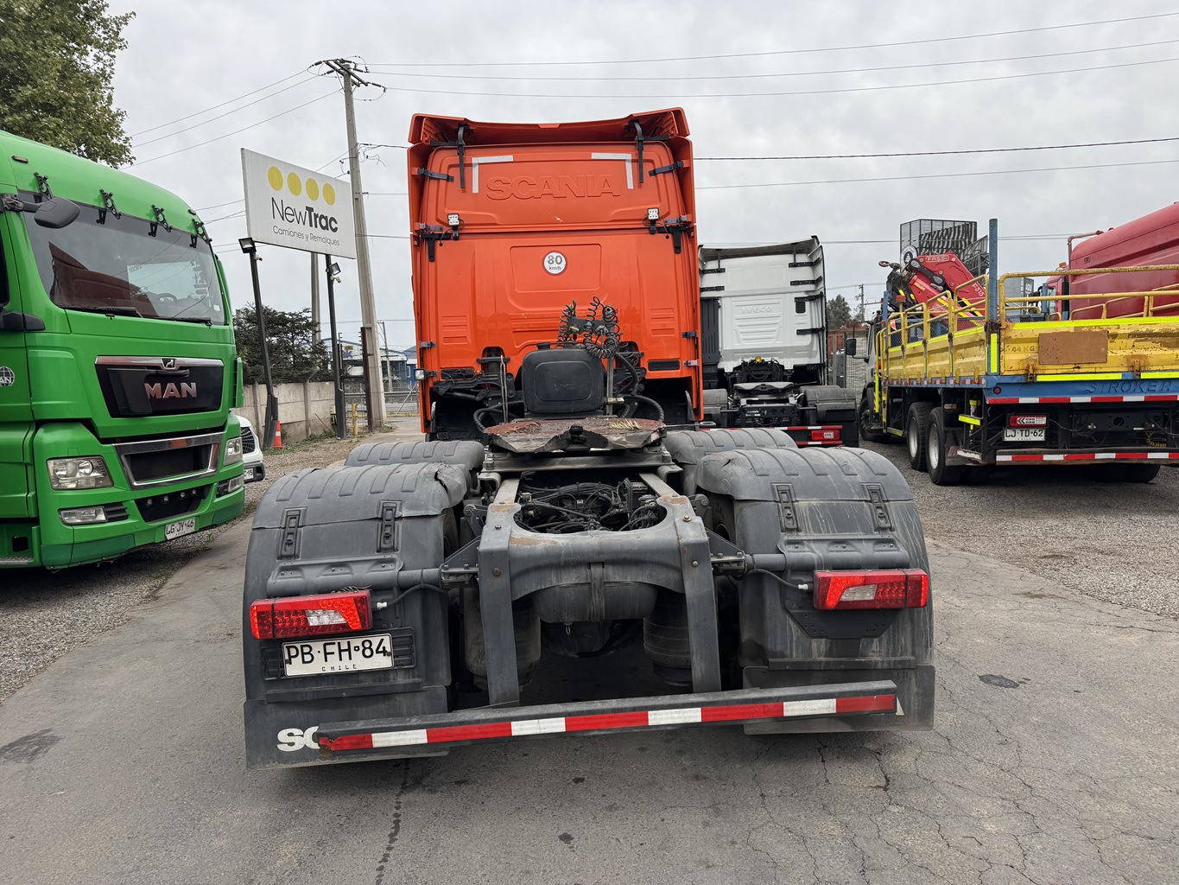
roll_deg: +1.5
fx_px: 817
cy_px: 442
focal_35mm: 24
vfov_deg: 56.8
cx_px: 590
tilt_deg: -4.4
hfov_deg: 71.6
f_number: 1.78
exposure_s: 1/558
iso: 80
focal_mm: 6.76
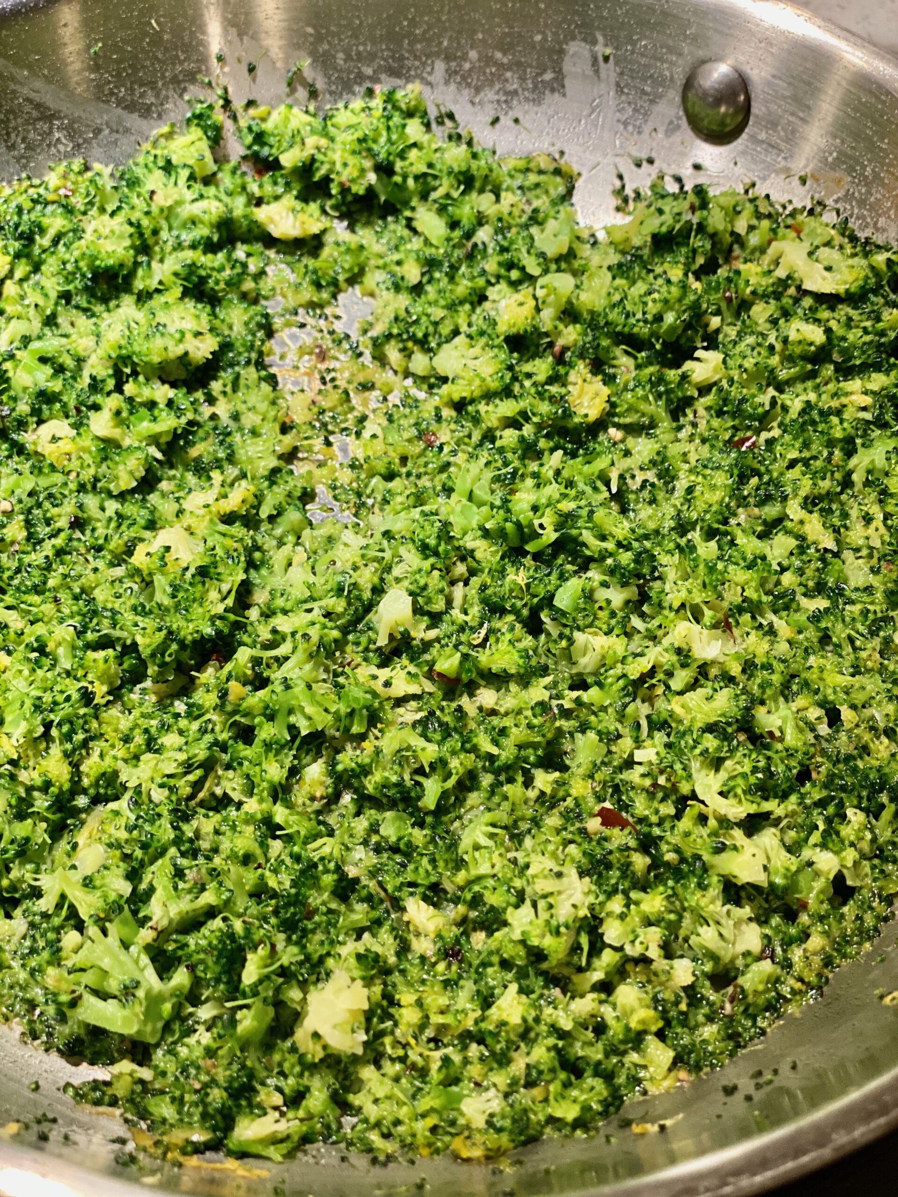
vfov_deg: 36.8
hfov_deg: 28.0
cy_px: 598
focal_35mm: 52
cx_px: 449
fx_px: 1799
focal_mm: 6
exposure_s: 1/120
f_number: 2
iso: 200
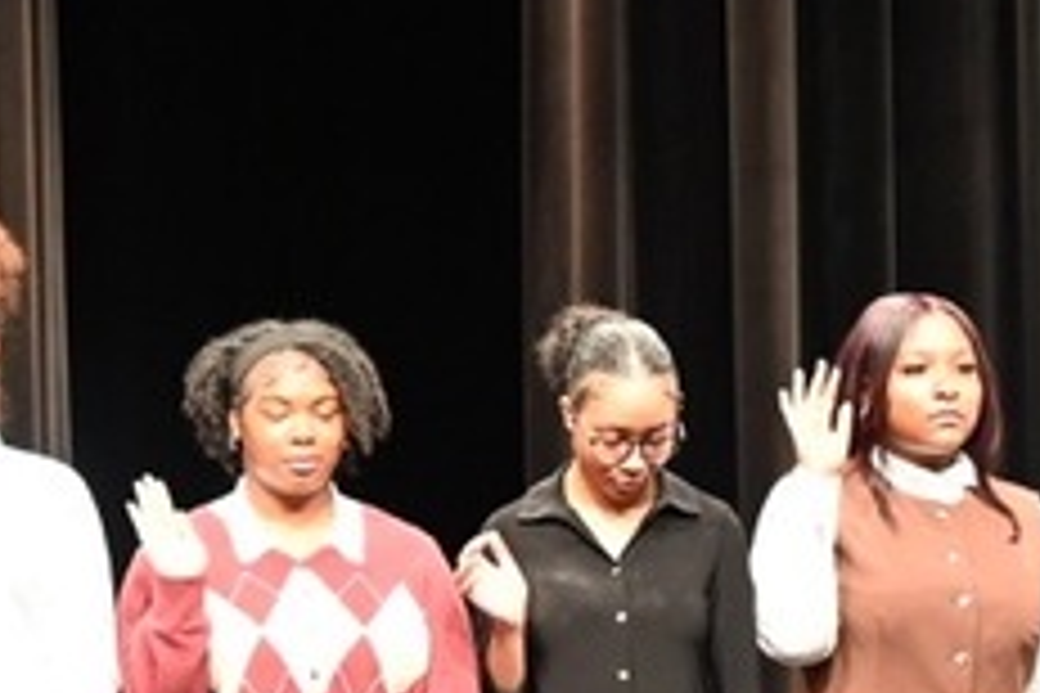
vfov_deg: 4.4
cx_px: -423
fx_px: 8955
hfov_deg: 6.6
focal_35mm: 310
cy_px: 1134
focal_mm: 70
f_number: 2.8
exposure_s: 1/125
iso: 720
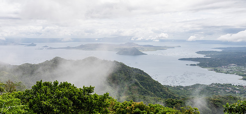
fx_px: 199
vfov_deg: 31.9
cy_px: 58
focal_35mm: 32
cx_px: 97
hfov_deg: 62.7
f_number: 8
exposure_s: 1/200
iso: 125
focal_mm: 24
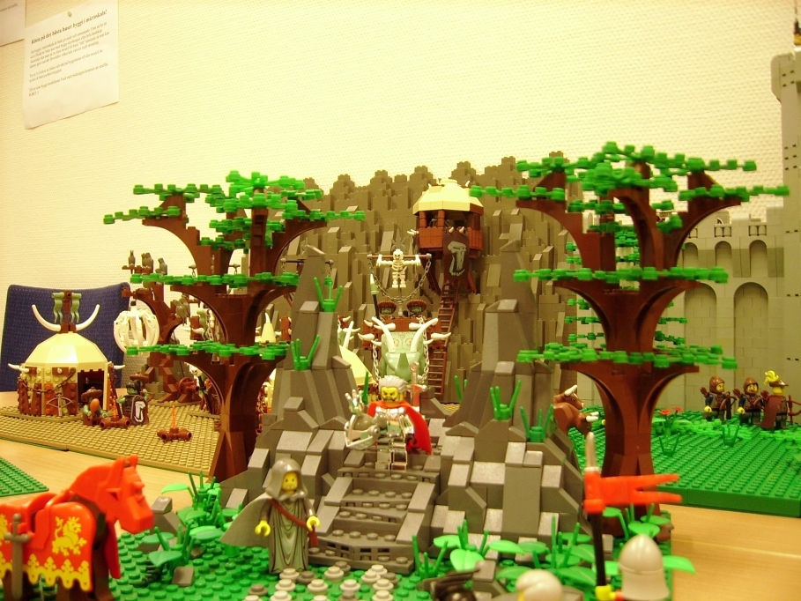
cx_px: 400
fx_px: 810
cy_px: 300
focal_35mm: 35
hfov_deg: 52.6
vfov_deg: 40.7
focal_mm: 5.95
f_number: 2.8
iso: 100
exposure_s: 1/8
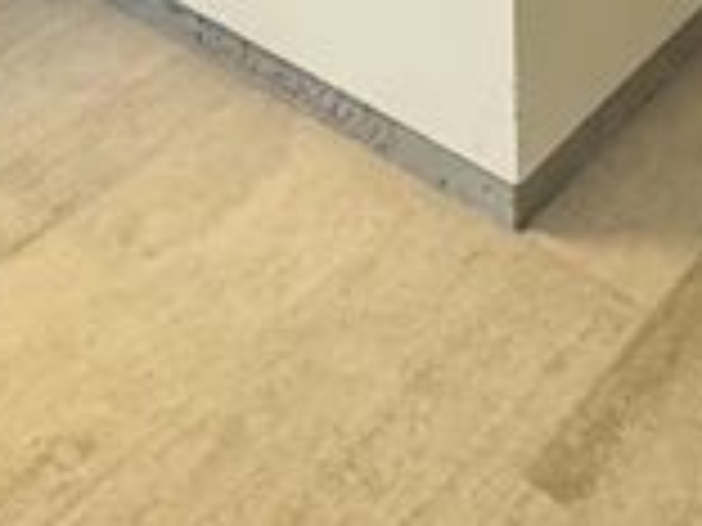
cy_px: -809
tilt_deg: -0.3
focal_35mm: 72
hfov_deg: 26.2
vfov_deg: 13.4
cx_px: 81
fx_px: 1460
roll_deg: +1.2
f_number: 2.2
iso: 320
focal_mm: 2.22
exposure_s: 1/120
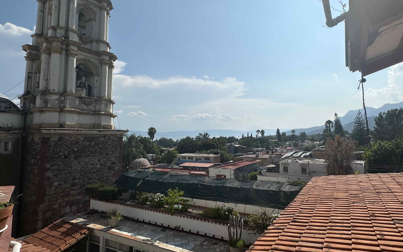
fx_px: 231
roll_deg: -0.2
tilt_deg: +5.4
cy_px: 116
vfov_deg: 57.2
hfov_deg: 81.4
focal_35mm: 21
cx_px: 239
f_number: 2.2
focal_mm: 2.22
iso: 50
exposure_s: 1/7813
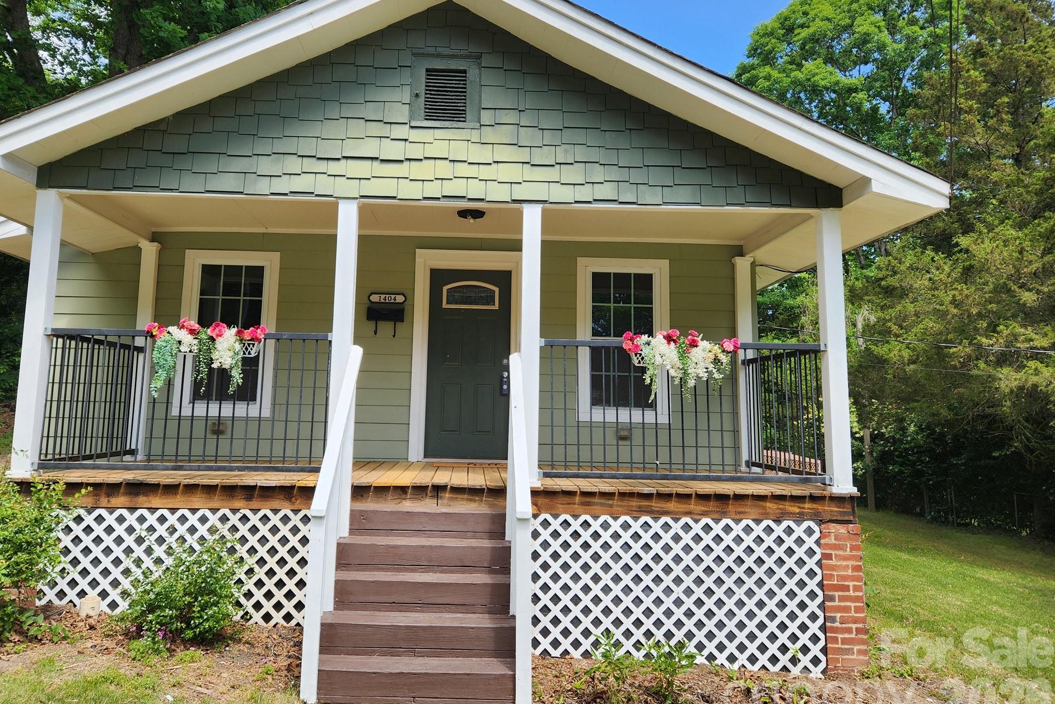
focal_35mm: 26
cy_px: 308
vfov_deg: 49.4
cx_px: 486
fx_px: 762
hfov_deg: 69.3
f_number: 1.8
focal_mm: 5.4
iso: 20
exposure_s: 1/636
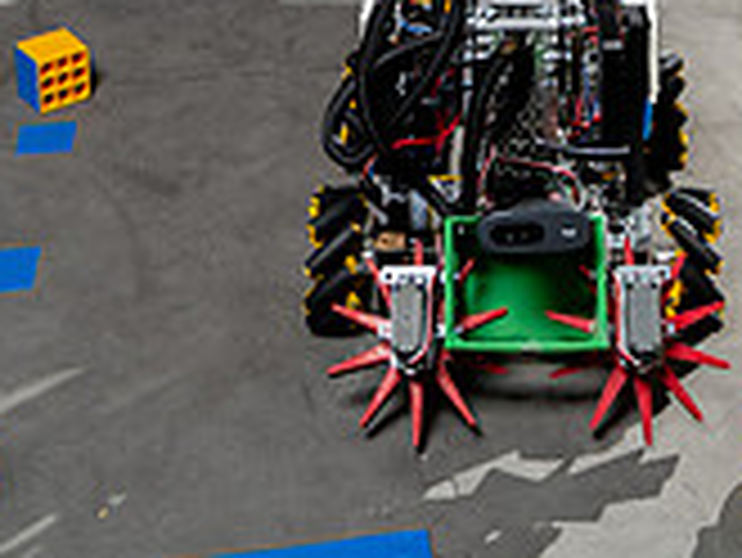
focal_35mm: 76
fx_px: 1630
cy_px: -450
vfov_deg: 16.3
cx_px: 441
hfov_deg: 25.6
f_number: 4.5
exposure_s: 1/250
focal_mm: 29
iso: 100
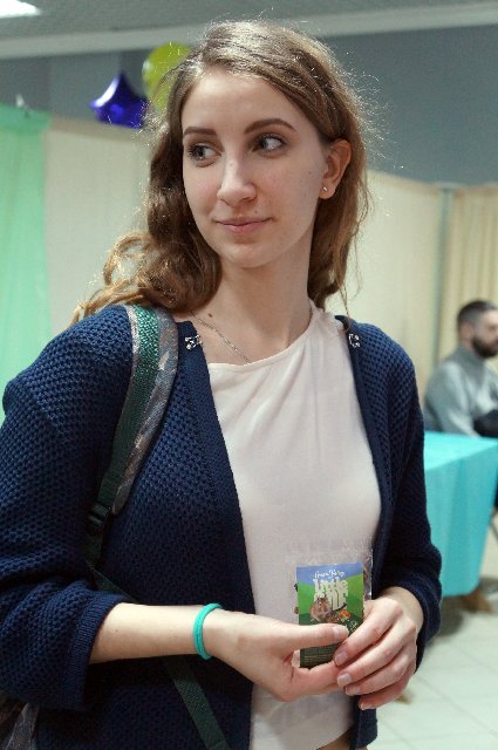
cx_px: 249
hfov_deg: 24.3
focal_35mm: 56
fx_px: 1155
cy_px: 375
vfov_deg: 36.0
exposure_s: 1/50
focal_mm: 37
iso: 3200
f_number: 4.5
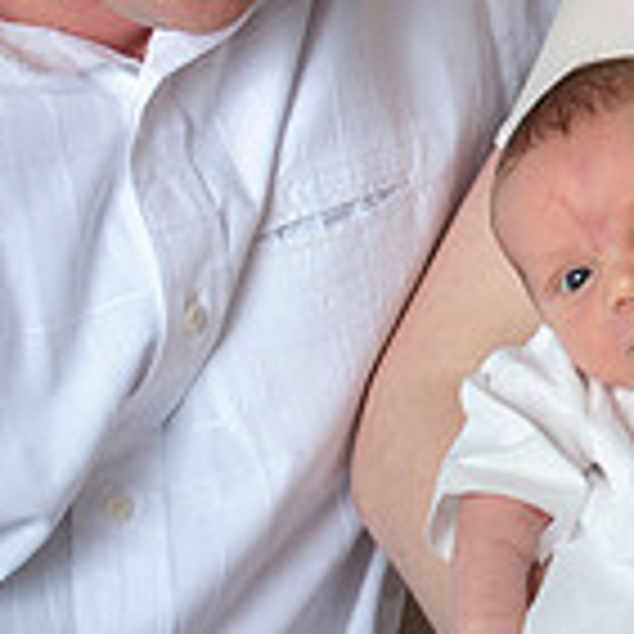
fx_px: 5056
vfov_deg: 7.1
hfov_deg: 7.1
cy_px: -31
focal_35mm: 244
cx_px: 949
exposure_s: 1/160
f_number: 5.6
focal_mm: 70
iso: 200
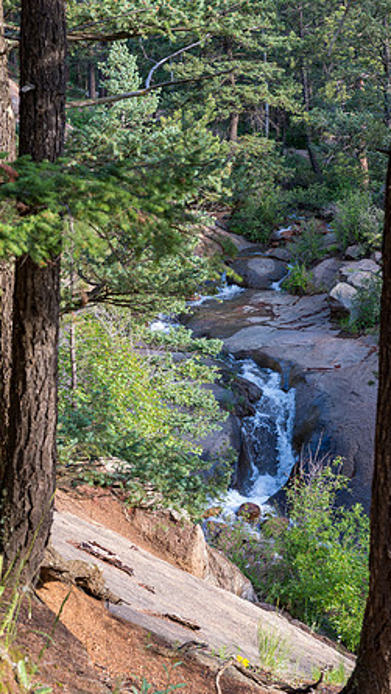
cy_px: 345
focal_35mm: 74
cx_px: 192
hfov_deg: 16.3
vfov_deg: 28.6
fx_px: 1361
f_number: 8
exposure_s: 1/100
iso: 720
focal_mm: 70
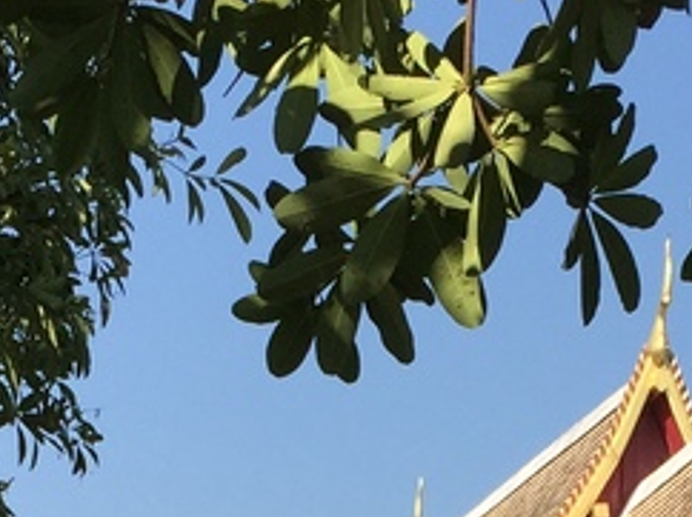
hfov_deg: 13.7
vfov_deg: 9.6
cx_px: 478
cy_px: 1054
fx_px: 2876
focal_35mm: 144
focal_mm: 4.15
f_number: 2.2
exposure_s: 1/1721
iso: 32
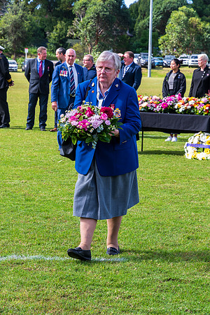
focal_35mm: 120
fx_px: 1050
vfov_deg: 17.1
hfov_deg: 11.4
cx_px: 105
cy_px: 158
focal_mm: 80
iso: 400
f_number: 8
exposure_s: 1/200
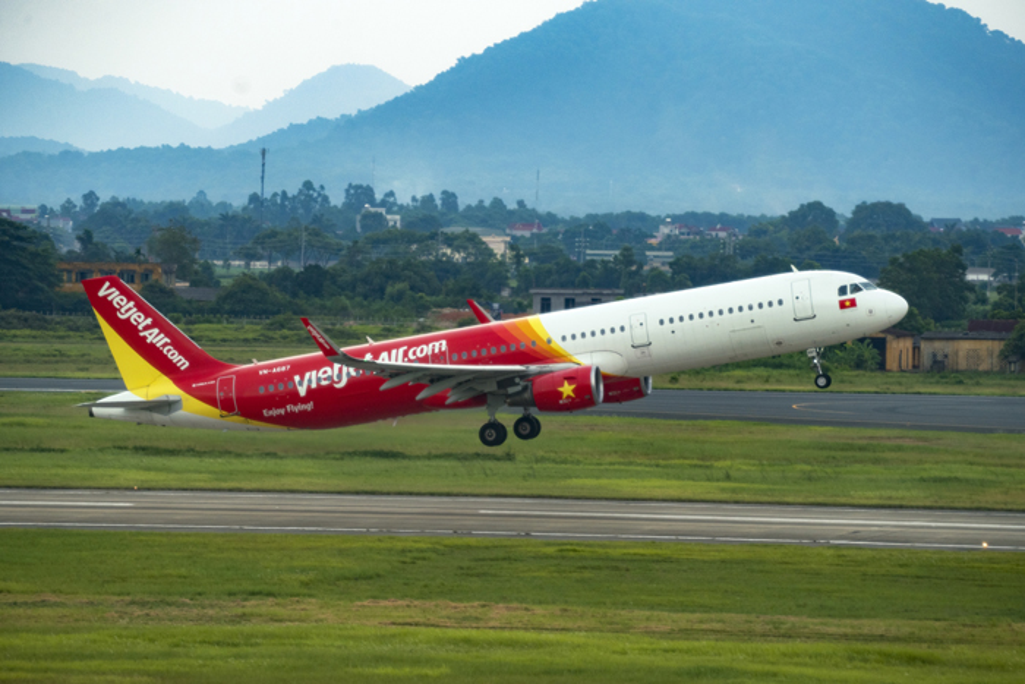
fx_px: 8030
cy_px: 342
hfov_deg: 7.3
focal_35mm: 282
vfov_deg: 4.9
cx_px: 512
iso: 1600
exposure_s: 1/1000
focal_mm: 282
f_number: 9
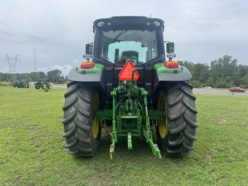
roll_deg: +0.2
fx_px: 172
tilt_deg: -2.6
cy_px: 93
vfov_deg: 56.8
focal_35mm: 24
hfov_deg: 71.6
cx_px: 124
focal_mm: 6.76
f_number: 1.78
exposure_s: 1/3247
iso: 80
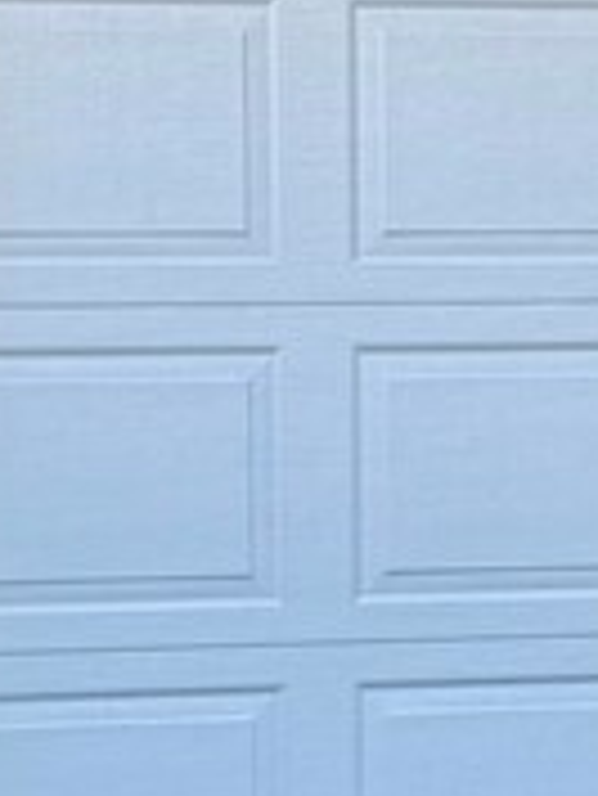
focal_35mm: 139
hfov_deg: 10.5
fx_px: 3198
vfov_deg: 14.2
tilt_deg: -5.8
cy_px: 400
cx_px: 733
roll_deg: -0.2
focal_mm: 6.76
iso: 80
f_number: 1.78
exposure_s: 1/412
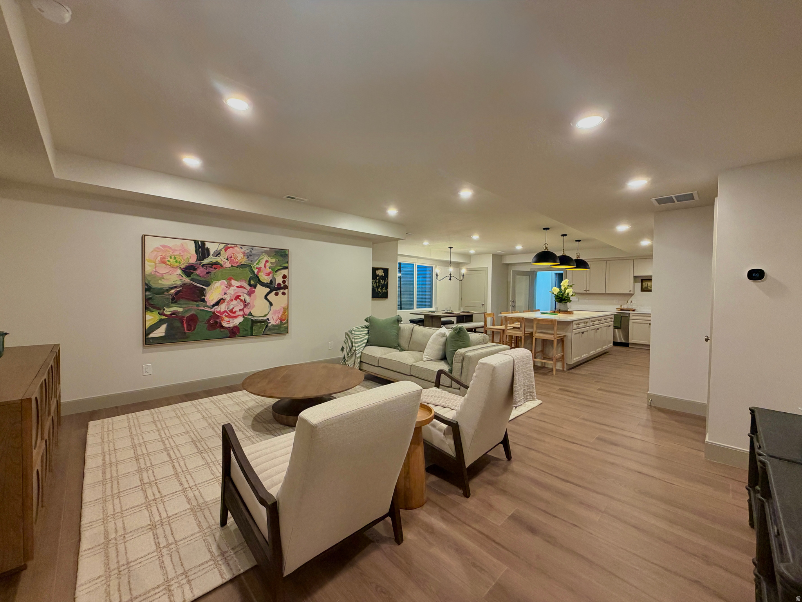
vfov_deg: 85.7
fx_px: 324
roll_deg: -0.3
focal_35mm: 14
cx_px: 401
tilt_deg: -1.3
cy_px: 301
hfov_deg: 102.1
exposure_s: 1/60
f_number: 2.2
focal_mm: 2.22
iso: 200
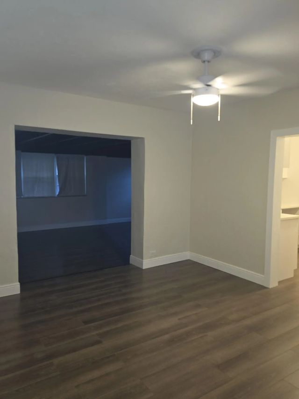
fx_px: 265
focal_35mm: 23
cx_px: 150
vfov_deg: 73.9
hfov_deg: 58.9
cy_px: 200
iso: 64
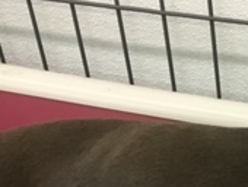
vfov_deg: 12.5
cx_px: 353
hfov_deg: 16.6
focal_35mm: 109
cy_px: 330
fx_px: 782
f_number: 2.2
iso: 125
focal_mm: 4.15
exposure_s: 1/30
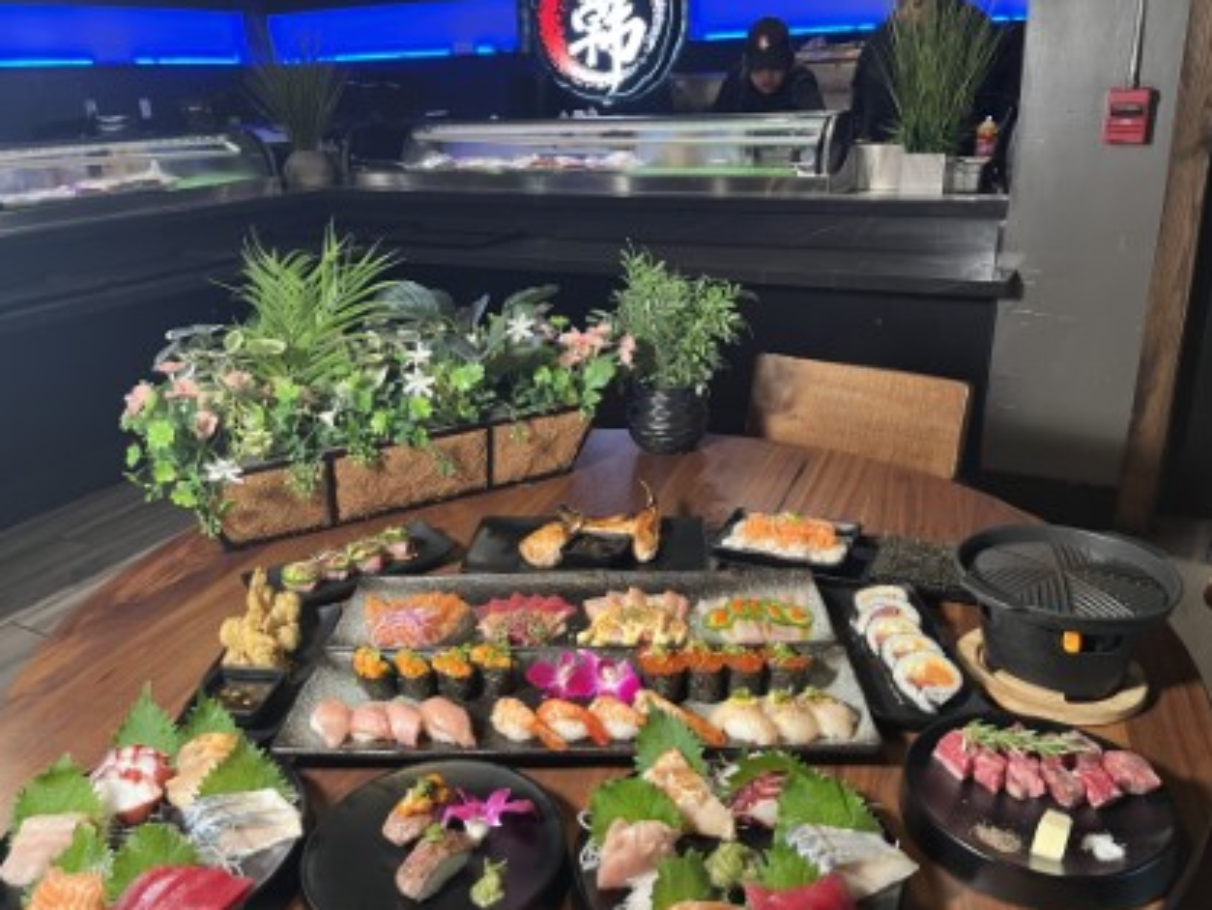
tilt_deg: -18.6
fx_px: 981
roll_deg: +2.0
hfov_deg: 63.4
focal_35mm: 28
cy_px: 435
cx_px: 583
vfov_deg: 49.8
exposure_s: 1/60
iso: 320
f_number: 1.6
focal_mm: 5.1
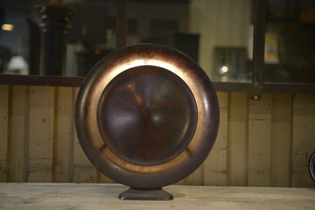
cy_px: 105
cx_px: 158
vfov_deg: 23.4
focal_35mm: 58
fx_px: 508
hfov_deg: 34.5
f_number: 2.8
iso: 320
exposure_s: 1/50
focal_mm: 58
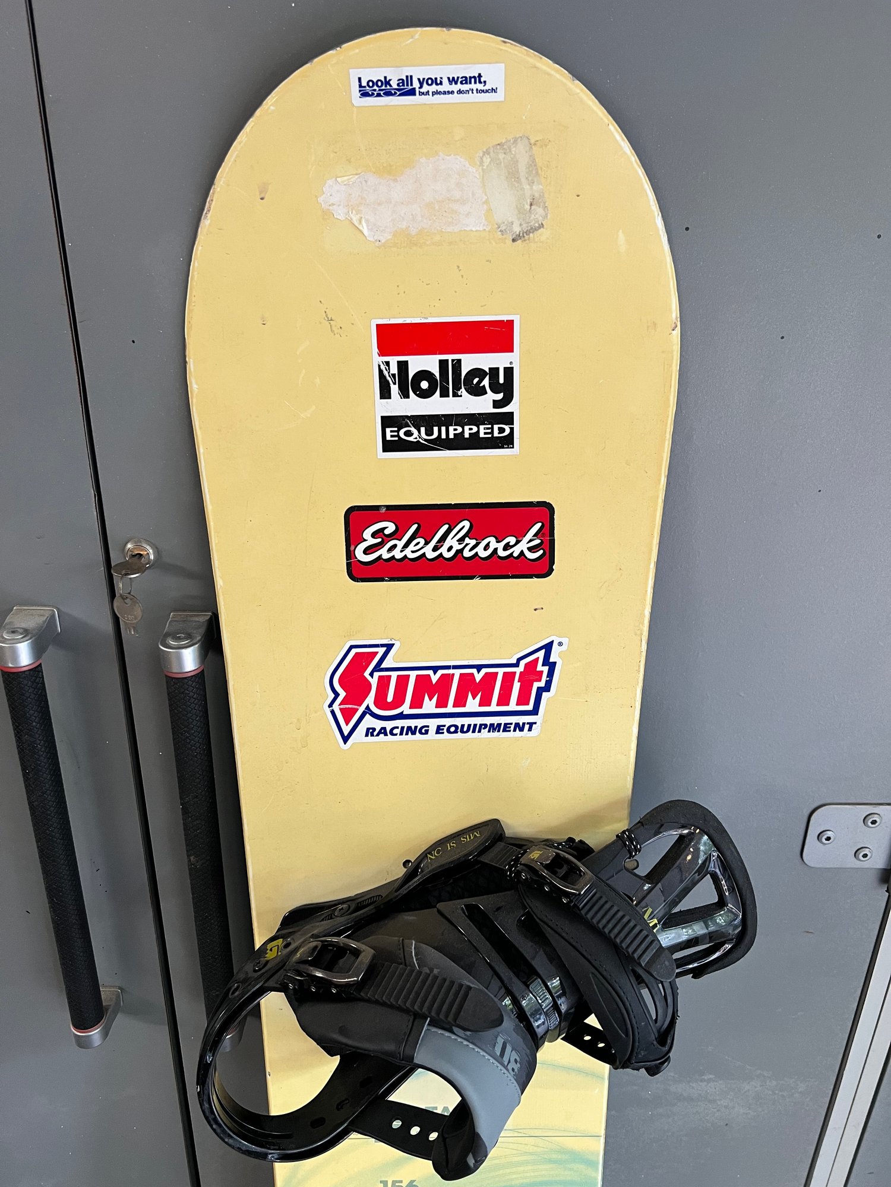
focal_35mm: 26
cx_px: 446
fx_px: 892
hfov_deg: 53.1
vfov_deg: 67.3
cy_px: 594
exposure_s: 1/60
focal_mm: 5.7
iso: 160
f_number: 1.5
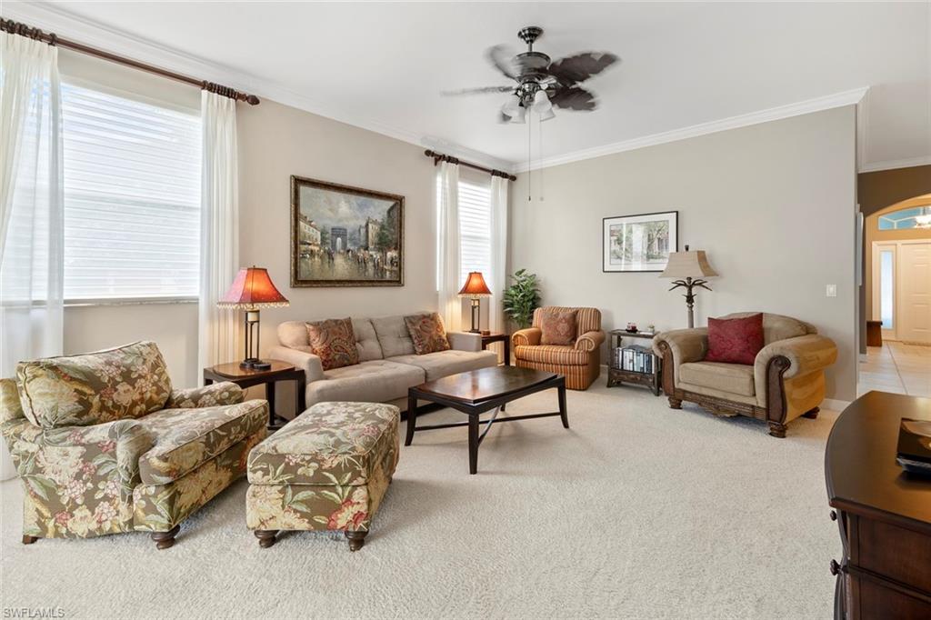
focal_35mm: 16
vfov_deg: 73.7
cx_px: 466
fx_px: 414
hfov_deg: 96.8
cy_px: 310
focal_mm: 16
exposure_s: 1
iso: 320
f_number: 11
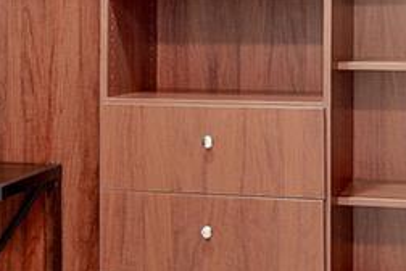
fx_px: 1004
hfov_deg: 22.9
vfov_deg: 15.1
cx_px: 200
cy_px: 2
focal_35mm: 89
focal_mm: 14
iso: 160
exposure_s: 1.6
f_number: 8
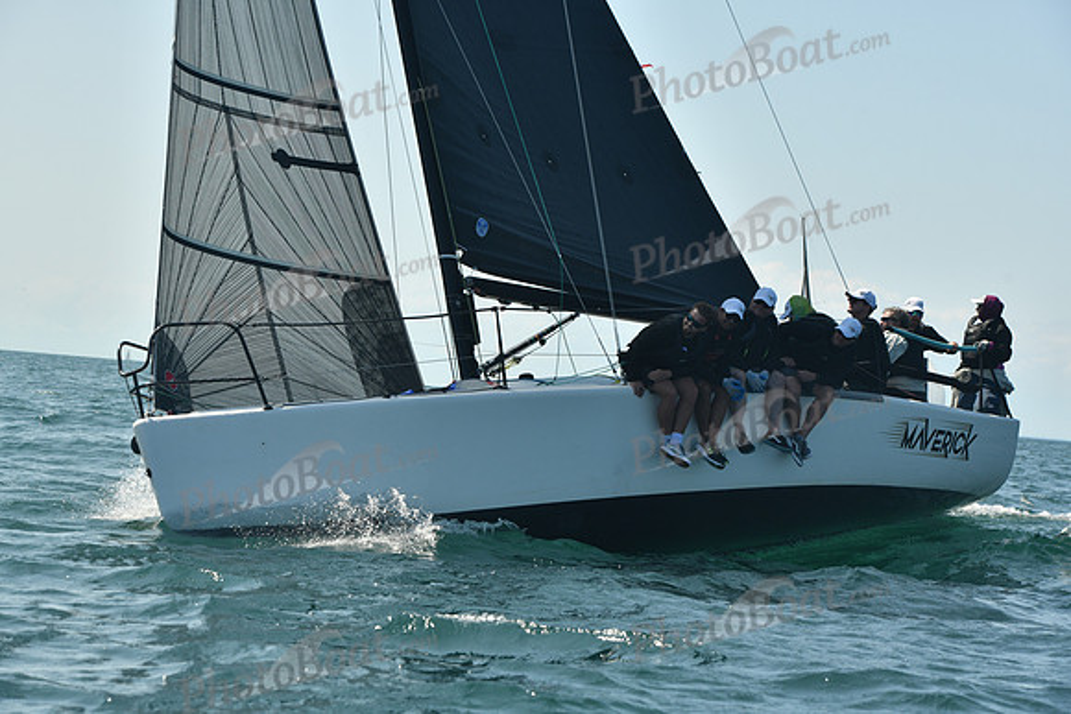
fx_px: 2976
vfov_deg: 13.7
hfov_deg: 20.4
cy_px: 357
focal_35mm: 100
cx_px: 536
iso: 320
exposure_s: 1/640
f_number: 7.1
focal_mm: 100
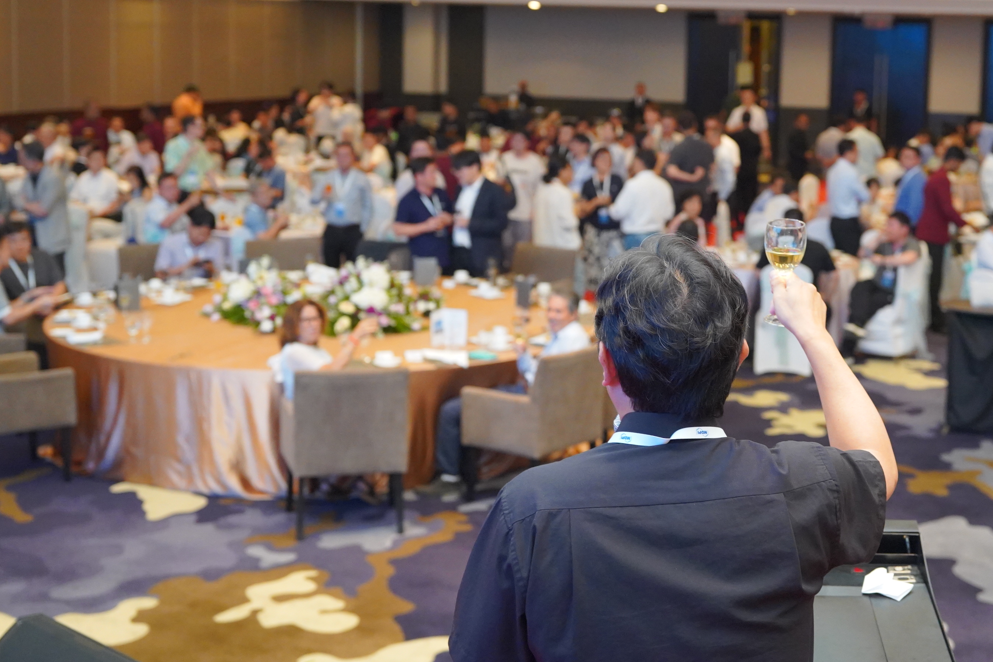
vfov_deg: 23.2
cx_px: 671
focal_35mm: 58
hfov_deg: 34.0
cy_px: 236
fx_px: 1604
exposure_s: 1/125
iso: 6400
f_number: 3.5
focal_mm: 39.8
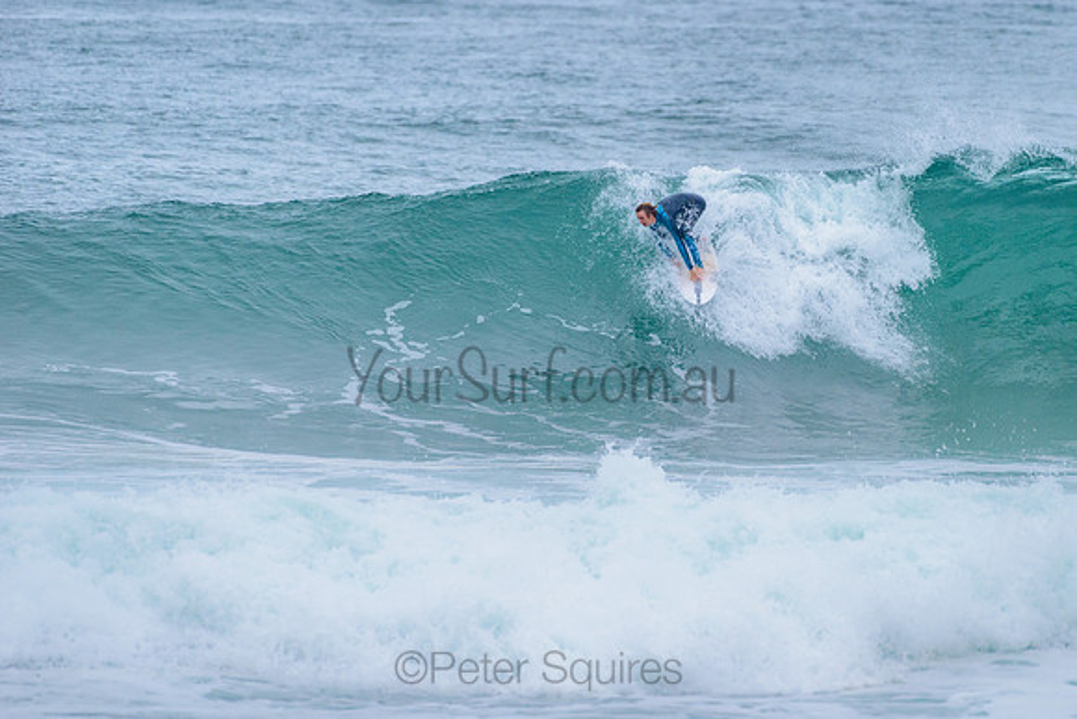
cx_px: 659
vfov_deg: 2.2
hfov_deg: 3.4
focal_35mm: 612
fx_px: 18311
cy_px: 279
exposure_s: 1/2000
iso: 1100
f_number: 5.6
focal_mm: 500
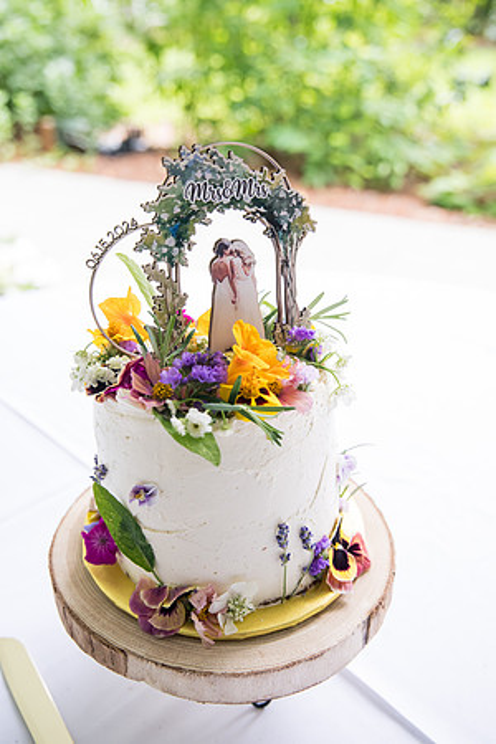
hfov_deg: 35.1
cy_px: 372
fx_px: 785
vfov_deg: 50.7
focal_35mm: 38
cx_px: 248
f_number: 4
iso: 1250
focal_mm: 38
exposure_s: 1/320
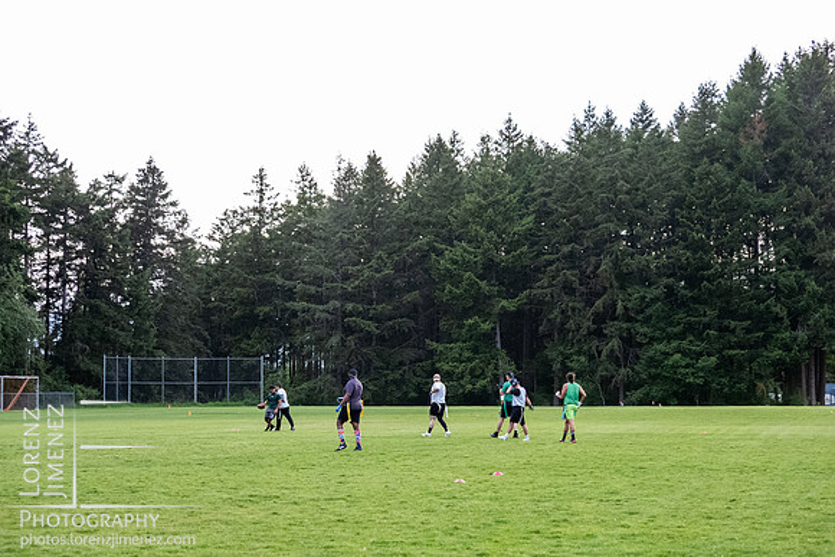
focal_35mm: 85
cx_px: 417
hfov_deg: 23.9
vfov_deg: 16.1
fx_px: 1974
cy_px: 306
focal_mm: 40
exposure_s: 1/1250
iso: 3200
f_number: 2.8
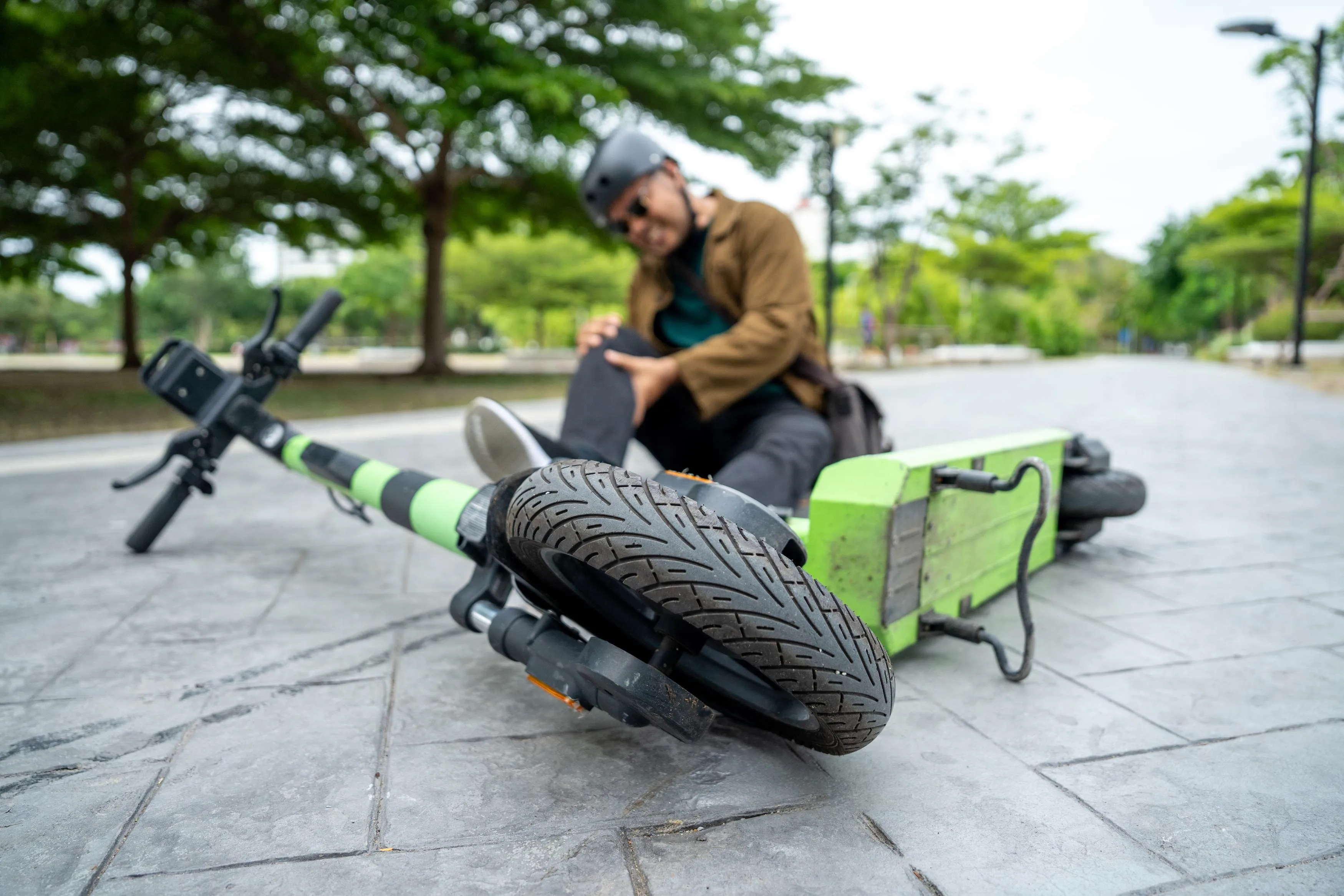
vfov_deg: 53.1
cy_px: 448
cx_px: 672
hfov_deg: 73.7
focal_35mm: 24
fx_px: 896
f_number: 2.8
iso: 400
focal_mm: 24
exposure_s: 1/1000
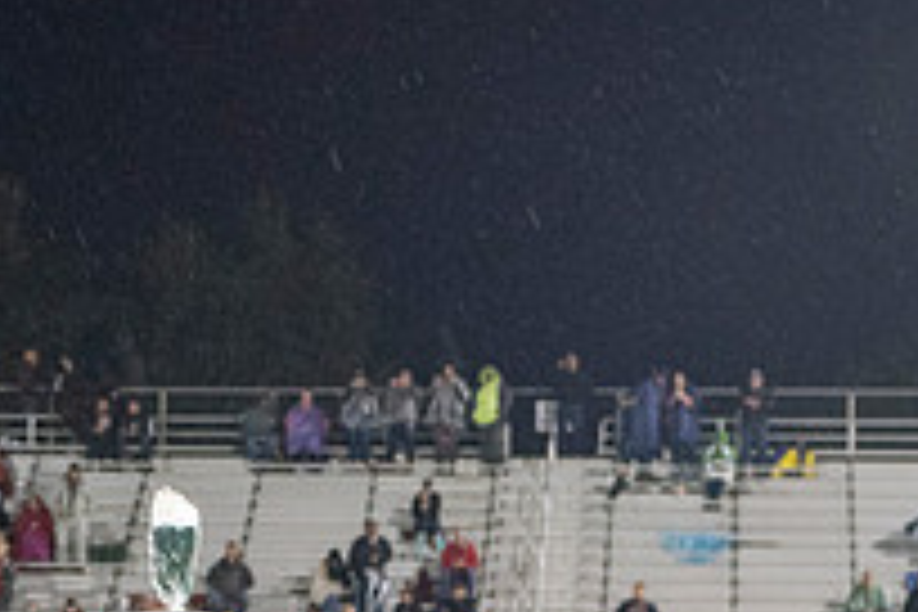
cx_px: -104
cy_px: 826
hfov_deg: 10.2
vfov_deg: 6.8
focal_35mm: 199
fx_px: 5074
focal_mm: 70
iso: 5000
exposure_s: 1/125
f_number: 5.6
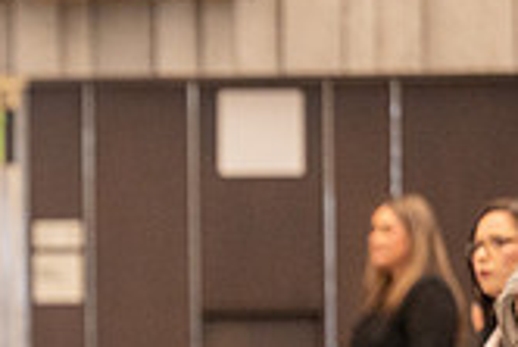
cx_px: -247
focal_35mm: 651
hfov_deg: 3.2
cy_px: 465
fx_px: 9375
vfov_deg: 2.1
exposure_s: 1/200
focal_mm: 155
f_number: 2.8
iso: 1600
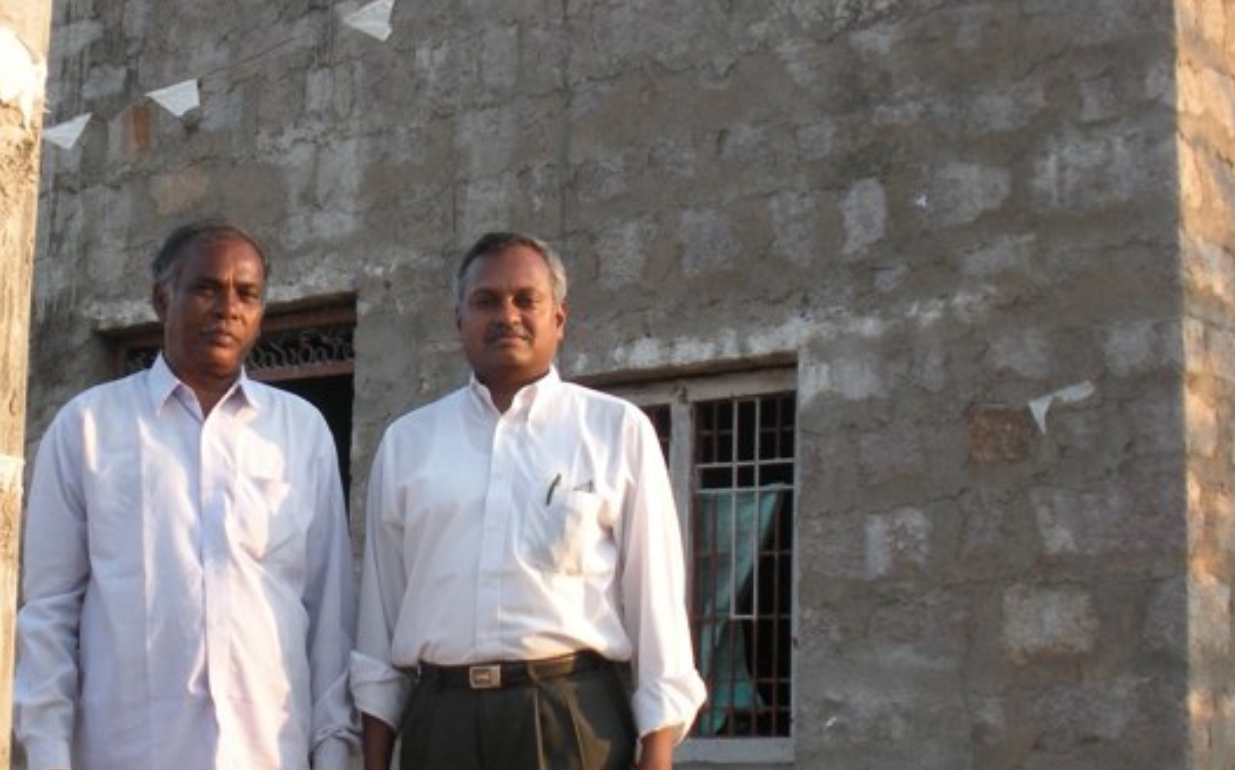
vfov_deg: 18.3
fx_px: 2388
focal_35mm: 71
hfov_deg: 28.6
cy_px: 362
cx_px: 329
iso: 64
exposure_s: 1/74
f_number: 4
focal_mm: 7.7
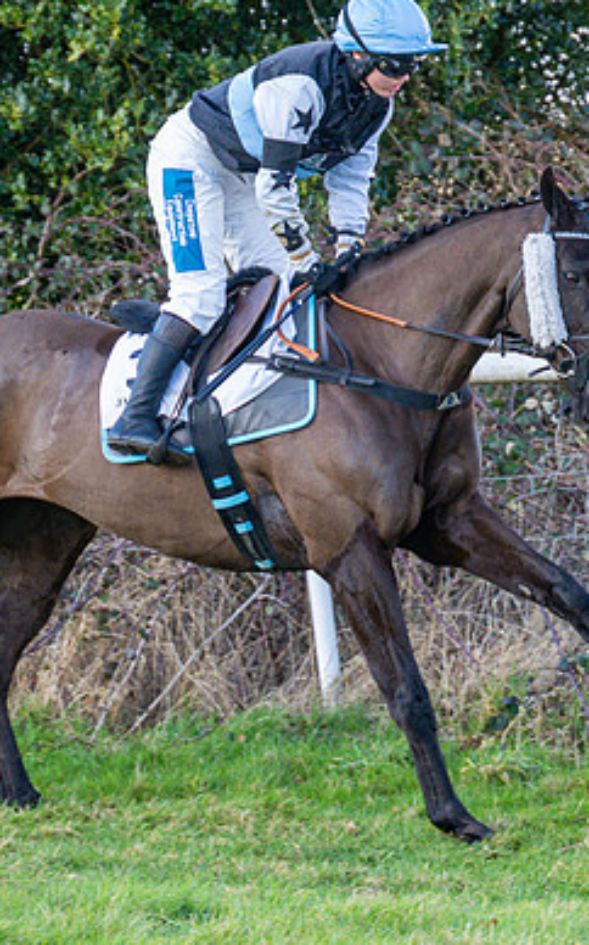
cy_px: 470
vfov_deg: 5.7
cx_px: 386
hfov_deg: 3.6
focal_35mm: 367
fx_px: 9440
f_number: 4
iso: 800
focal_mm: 120
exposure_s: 1/800
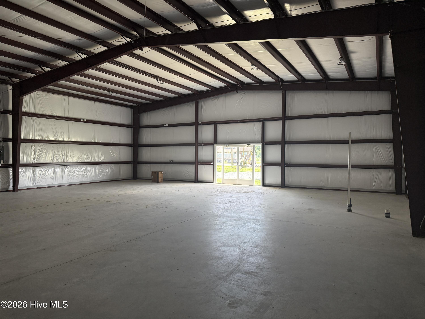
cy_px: 160
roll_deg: -0.3
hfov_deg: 71.6
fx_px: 295
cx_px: 212
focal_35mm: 24
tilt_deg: -1.3
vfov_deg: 56.8
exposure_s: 1/84
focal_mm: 6.76
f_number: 1.78
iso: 200
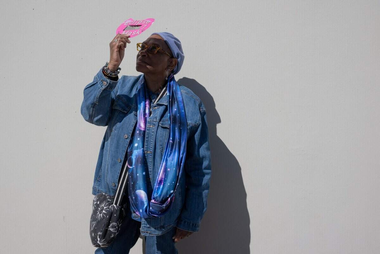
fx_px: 464
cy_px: 127
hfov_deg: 44.5
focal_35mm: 44
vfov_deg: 30.5
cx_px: 190
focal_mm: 44
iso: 100
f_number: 8
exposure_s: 1/500
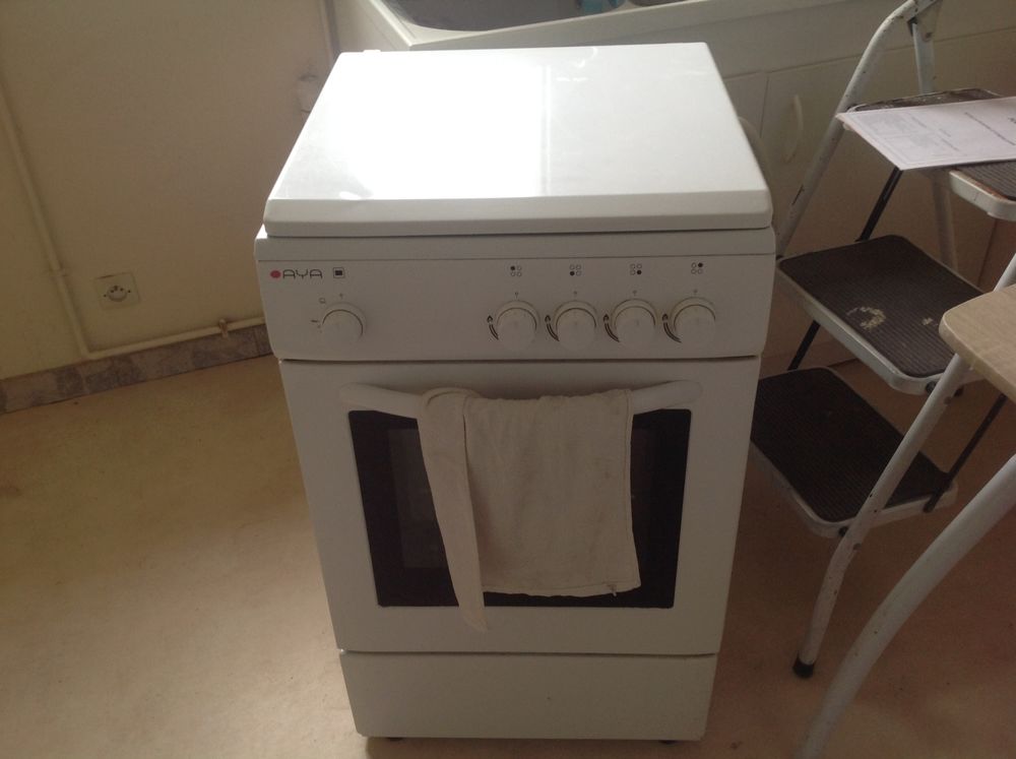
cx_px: 508
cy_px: 380
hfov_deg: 52.7
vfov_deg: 40.6
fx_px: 1026
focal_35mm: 35
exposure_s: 1/15
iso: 80
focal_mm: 4.28
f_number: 2.4
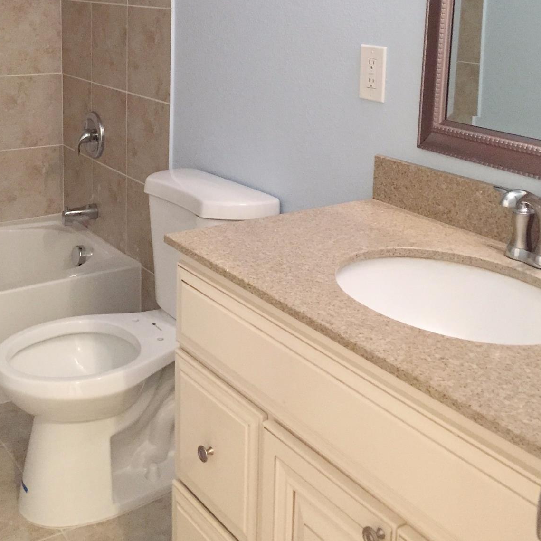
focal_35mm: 45
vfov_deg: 36.6
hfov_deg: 37.2
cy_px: 129
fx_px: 796
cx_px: 192
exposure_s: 1/30
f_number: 2.2
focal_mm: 4.15
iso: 250
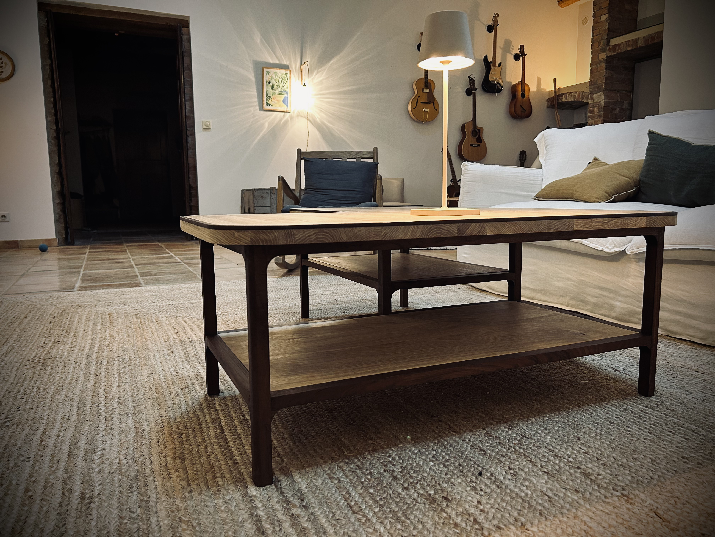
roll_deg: +0.7
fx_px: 537
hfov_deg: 67.3
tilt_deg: -7.7
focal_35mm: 26
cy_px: 268
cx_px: 358
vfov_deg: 53.1
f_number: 1.5
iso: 320
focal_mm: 5.7
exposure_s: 1/50
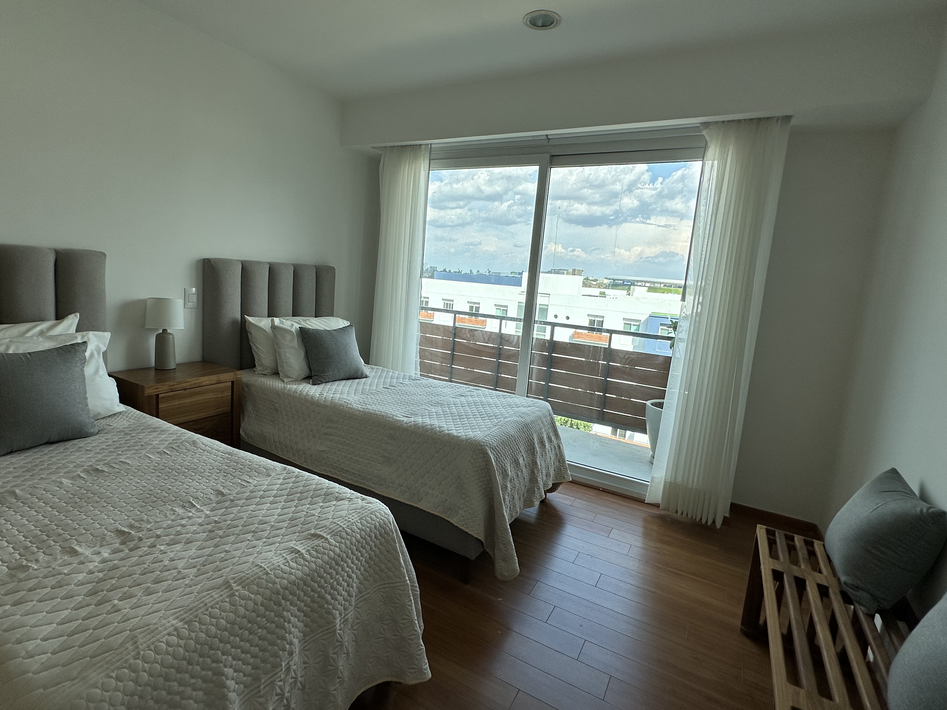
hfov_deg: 87.6
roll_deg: -4.2
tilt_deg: -6.2
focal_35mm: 18
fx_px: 492
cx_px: 439
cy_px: 336
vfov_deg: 71.5
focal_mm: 2.22
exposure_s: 1/622
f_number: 2.2
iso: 40
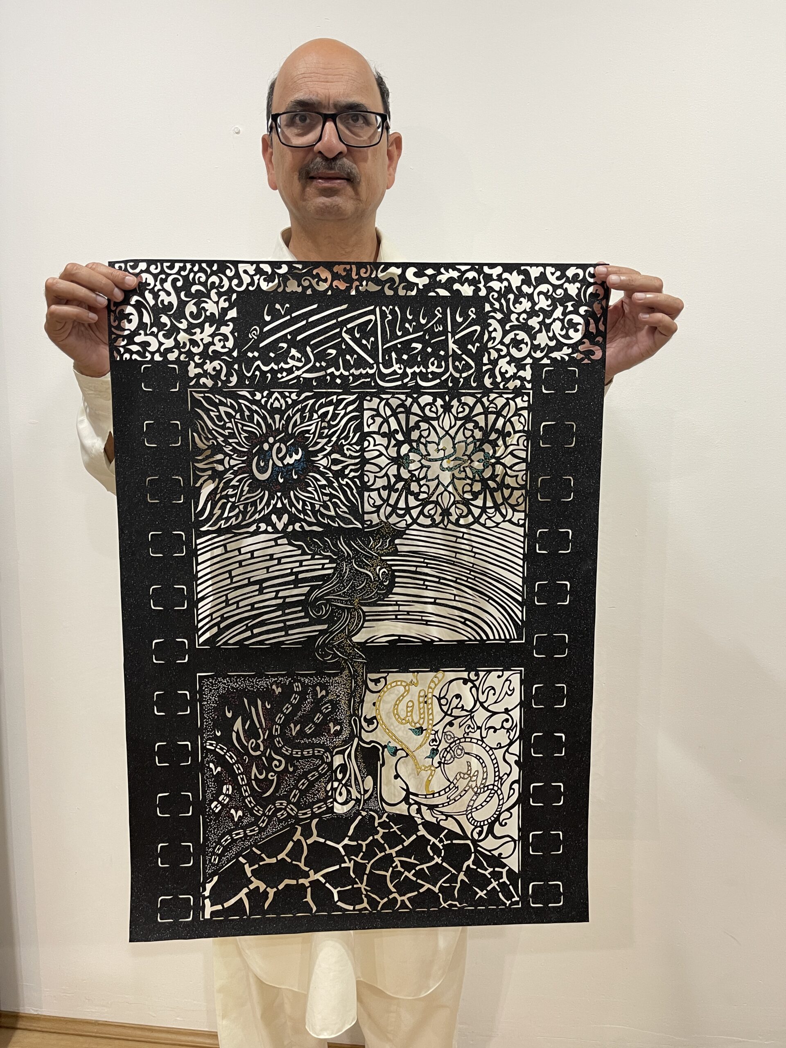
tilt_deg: -7.8
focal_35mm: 26
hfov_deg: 53.1
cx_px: 393
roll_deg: -1.0
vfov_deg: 67.3
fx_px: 787
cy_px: 524
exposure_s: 1/50
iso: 160
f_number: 1.6
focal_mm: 5.1
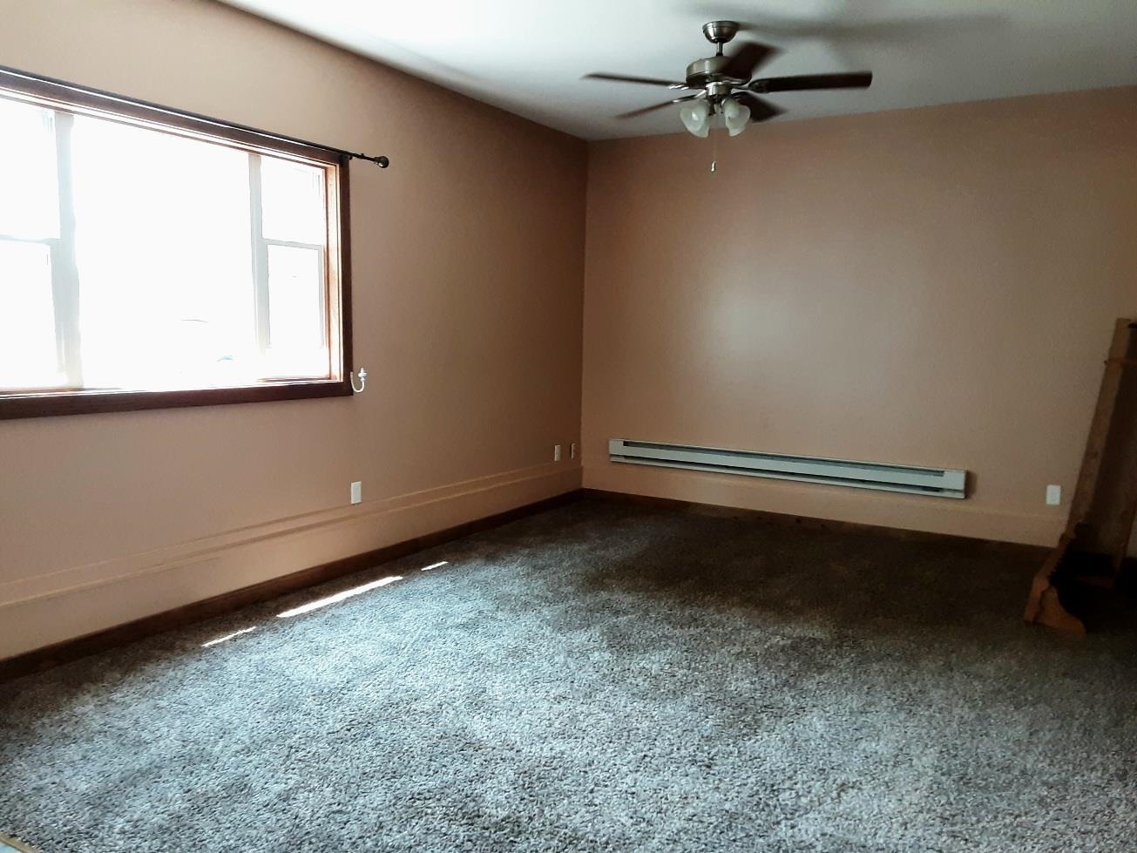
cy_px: 426
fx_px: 887
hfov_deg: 65.3
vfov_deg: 51.4
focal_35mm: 27
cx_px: 568
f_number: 1.9
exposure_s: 1/40
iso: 160
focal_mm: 2.91
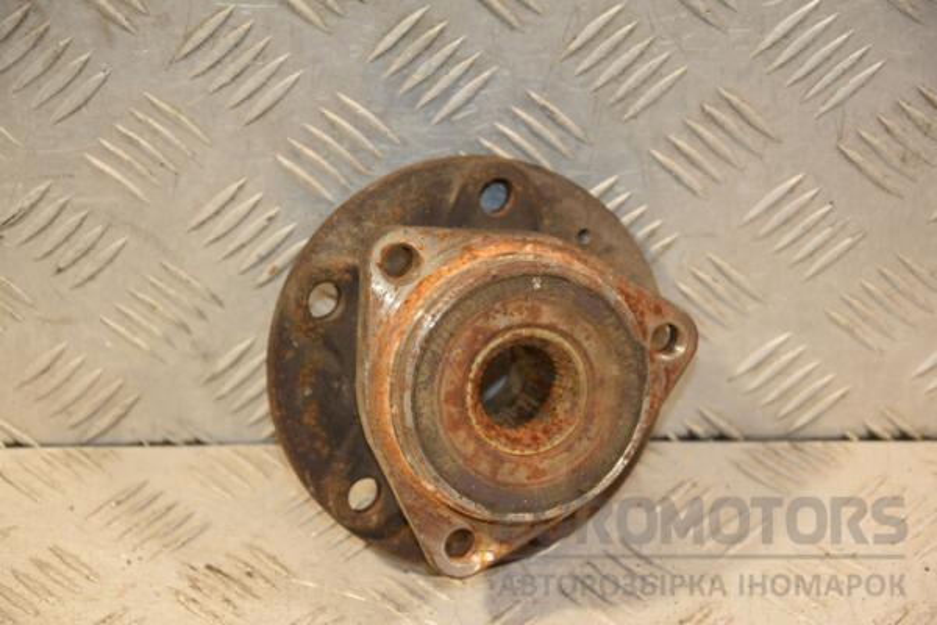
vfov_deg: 12.2
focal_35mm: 112
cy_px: 312
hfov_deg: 18.2
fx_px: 2928
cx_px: 468
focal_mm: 75
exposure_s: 1/160
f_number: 5.3
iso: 800
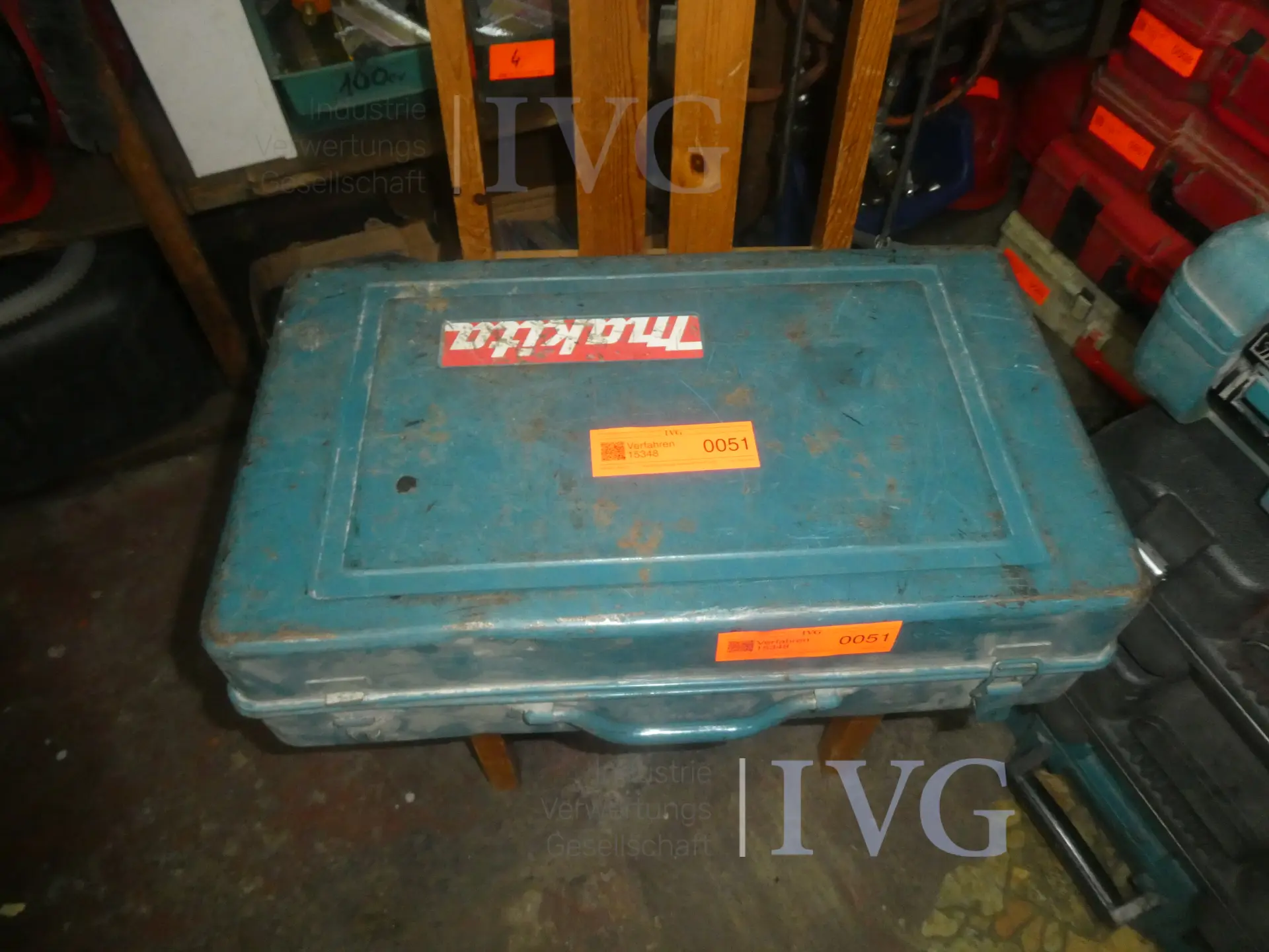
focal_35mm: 24
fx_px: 880
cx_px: 634
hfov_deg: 71.6
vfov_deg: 56.8
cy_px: 476
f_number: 3.3
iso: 800
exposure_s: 1/60
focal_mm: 4.3
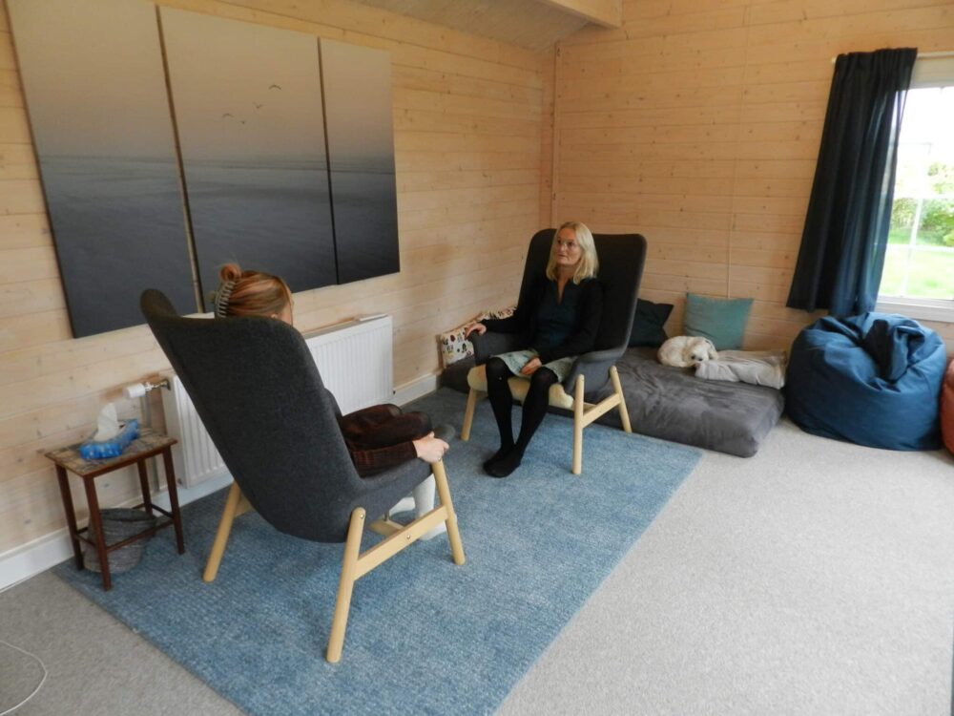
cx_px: 477
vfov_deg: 58.9
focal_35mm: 23
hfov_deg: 73.9
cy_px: 358
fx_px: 634
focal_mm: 4
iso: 400
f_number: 3.4
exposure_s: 1/25
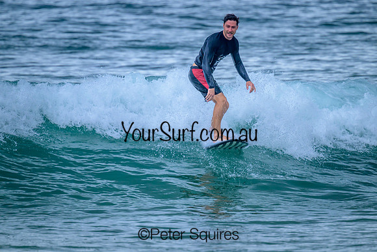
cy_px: 112
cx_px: 196
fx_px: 6499
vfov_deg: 2.2
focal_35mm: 621
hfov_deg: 3.3
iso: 720
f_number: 8
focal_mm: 560
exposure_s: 1/2000
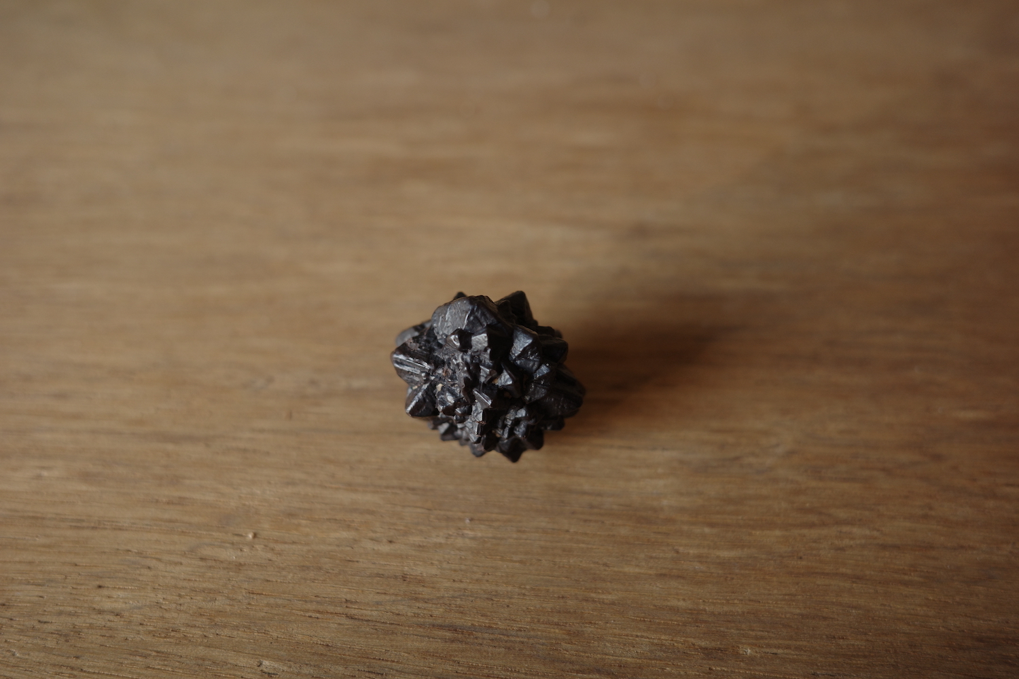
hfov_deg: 48.5
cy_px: 340
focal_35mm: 40
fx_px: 1132
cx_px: 510
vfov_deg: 33.4
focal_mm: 26
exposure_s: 1/80
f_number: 2.8
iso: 200
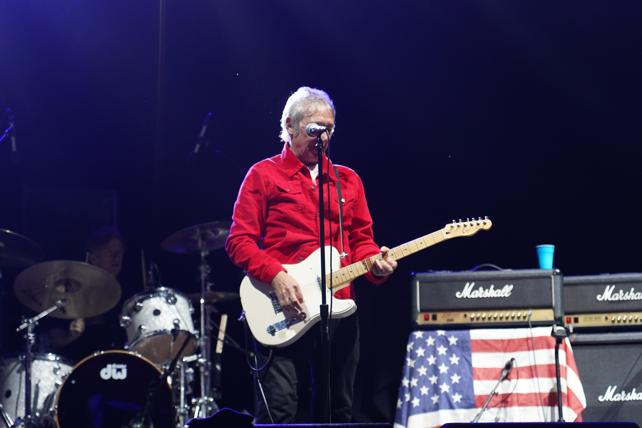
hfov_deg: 19.5
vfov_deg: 13.0
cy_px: 214
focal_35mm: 105
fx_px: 1872
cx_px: 321
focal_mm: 105
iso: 2500
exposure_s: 1/160
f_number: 4
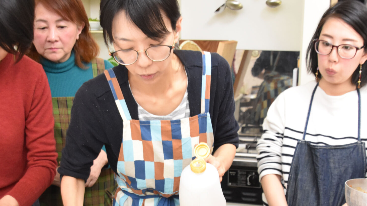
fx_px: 594
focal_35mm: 61
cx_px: 193
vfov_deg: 19.5
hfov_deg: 34.3
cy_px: 161
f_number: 3.5
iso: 1800
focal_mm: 22
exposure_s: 1/60
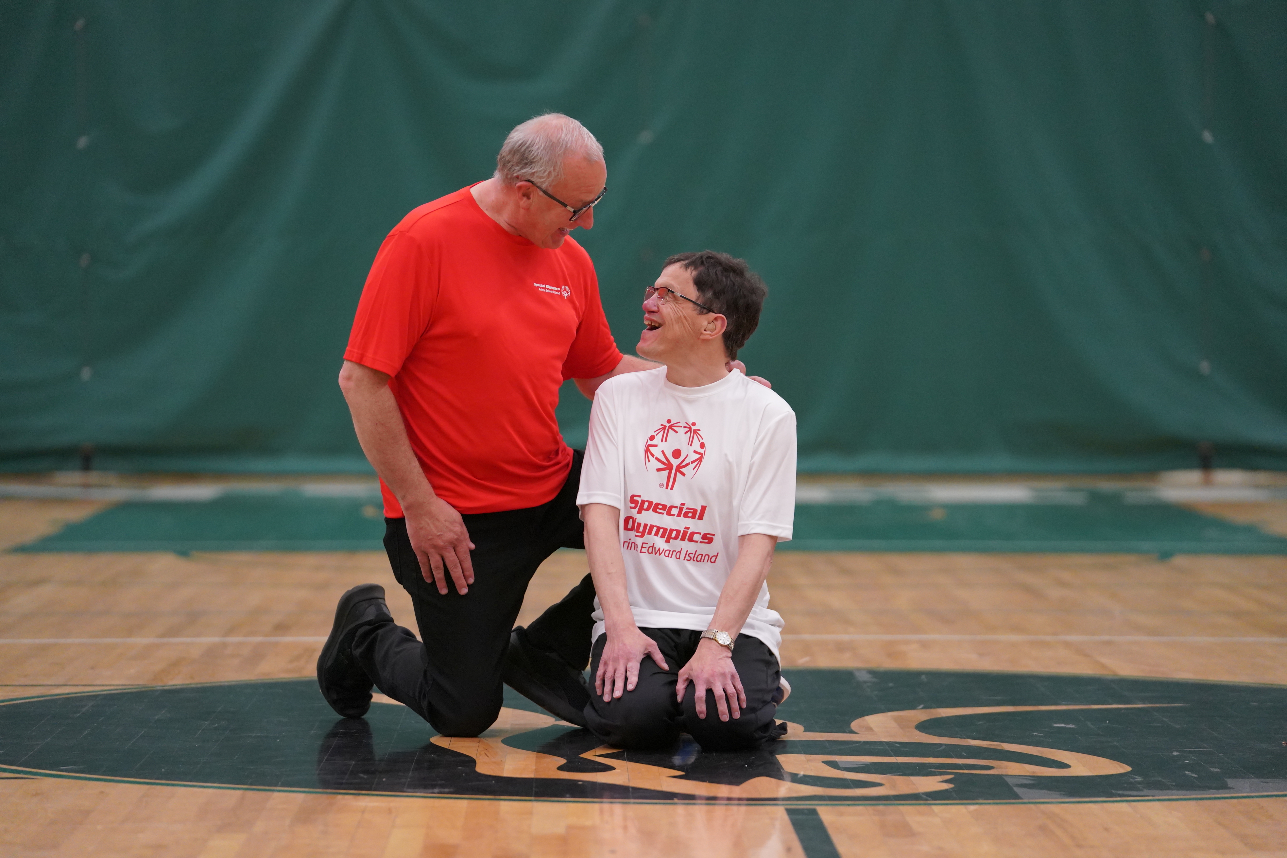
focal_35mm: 144
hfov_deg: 14.3
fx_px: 5148
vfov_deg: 9.5
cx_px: 644
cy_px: 429
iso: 4000
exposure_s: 1/1000
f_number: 3.2
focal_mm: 144
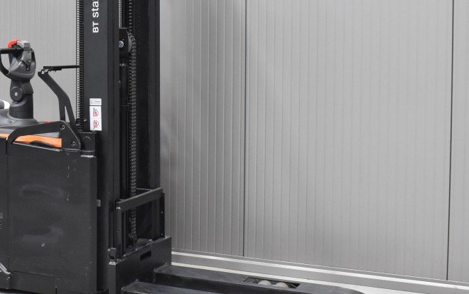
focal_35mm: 64
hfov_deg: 31.4
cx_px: 109
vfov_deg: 20.2
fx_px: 817
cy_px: 81
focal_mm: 23
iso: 1600
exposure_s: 1/30
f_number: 5
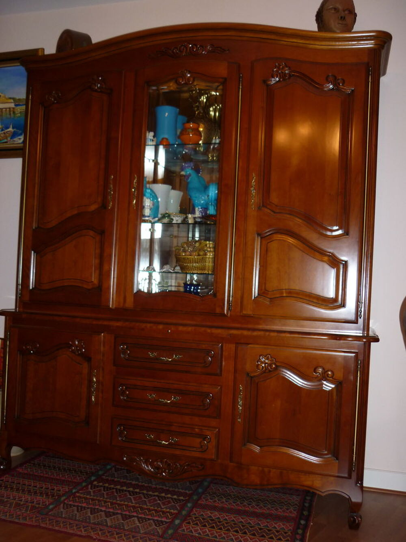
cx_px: 203
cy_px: 271
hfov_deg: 43.0
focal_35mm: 33
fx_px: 516
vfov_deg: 55.3
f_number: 2.8
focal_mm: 5.5
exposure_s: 1/30
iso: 160
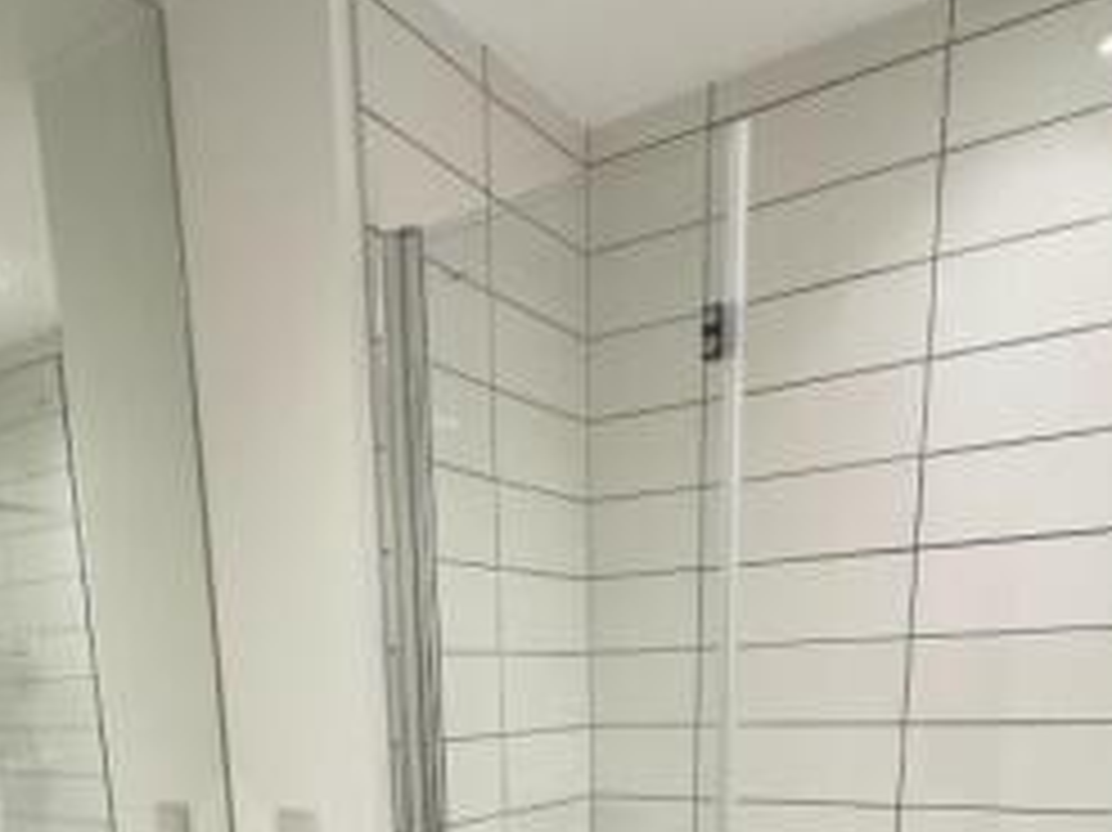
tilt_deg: -13.9
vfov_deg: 35.4
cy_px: 956
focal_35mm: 33
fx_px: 1060
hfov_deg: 55.2
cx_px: 475
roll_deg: +1.8
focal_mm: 2.22
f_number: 2.2
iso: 250
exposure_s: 1/100
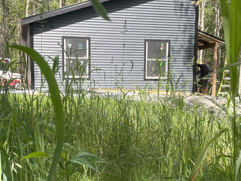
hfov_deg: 36.8
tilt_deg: -5.5
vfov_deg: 27.7
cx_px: 108
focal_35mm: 52
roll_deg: -0.3
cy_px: 135
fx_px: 362
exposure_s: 1/575
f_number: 1.6
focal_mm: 4.2
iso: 32
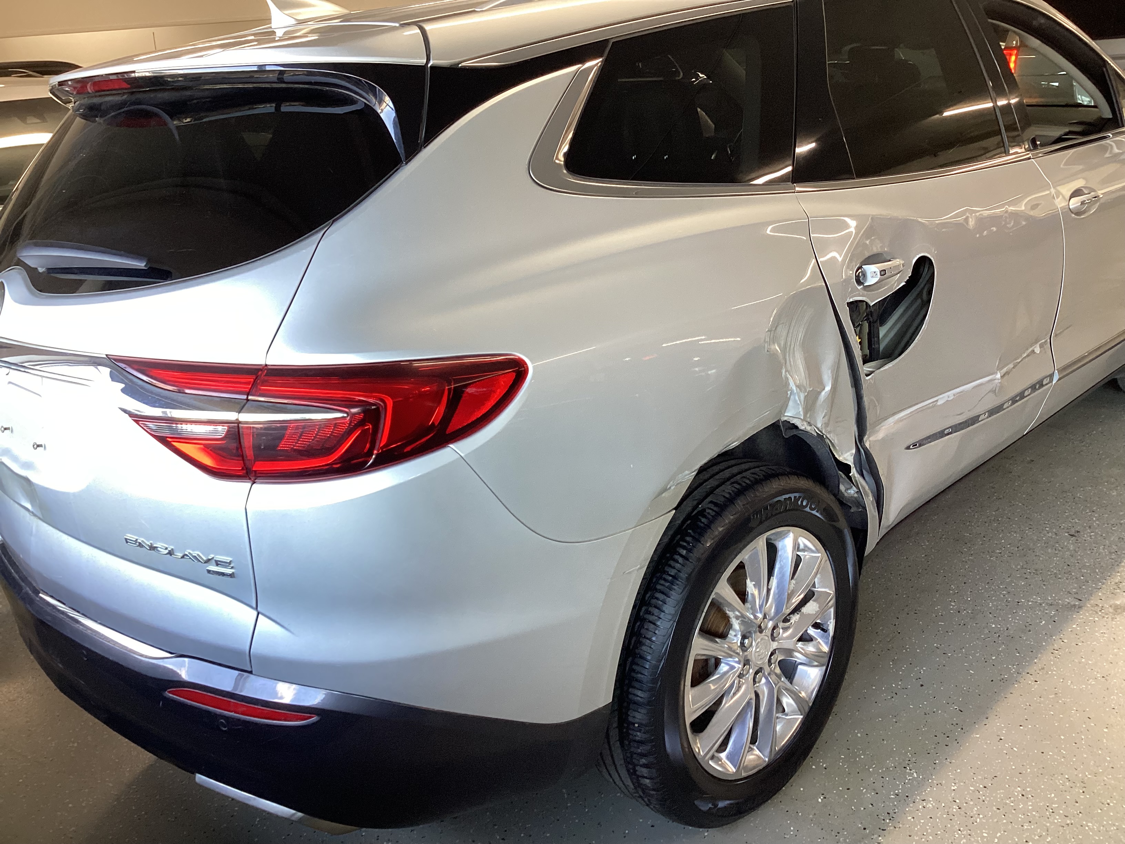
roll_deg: +6.4
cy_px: 422
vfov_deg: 45.4
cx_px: 562
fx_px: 1007
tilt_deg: -22.1
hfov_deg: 58.4
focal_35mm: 31
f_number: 2.4
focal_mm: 3.3
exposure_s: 1/60
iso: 100
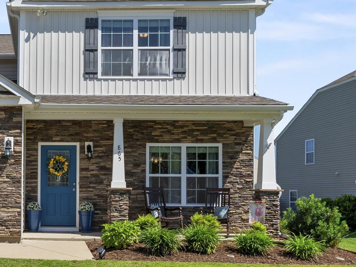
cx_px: 22
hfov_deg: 49.2
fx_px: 329
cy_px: 113
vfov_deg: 44.1
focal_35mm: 32
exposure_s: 1/500
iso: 200
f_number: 7.1
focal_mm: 11
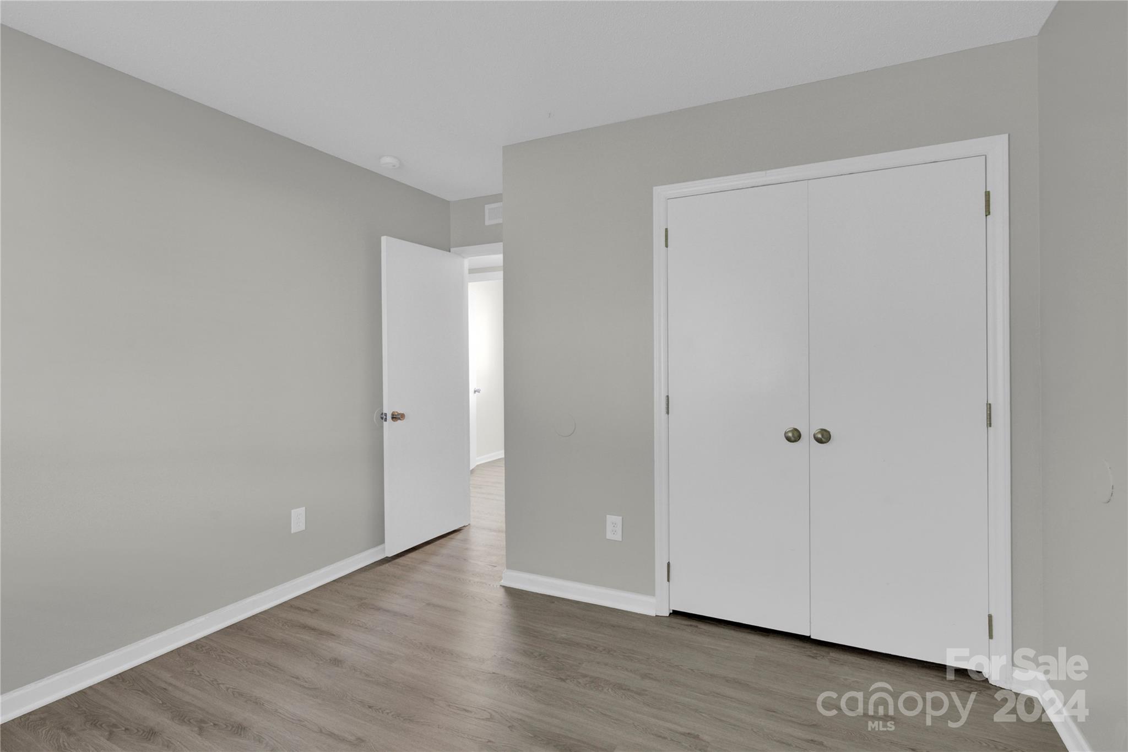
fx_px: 501
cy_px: 376
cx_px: 564
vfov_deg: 73.7
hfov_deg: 96.7
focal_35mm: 16
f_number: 10
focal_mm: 16
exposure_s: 1/6
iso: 800
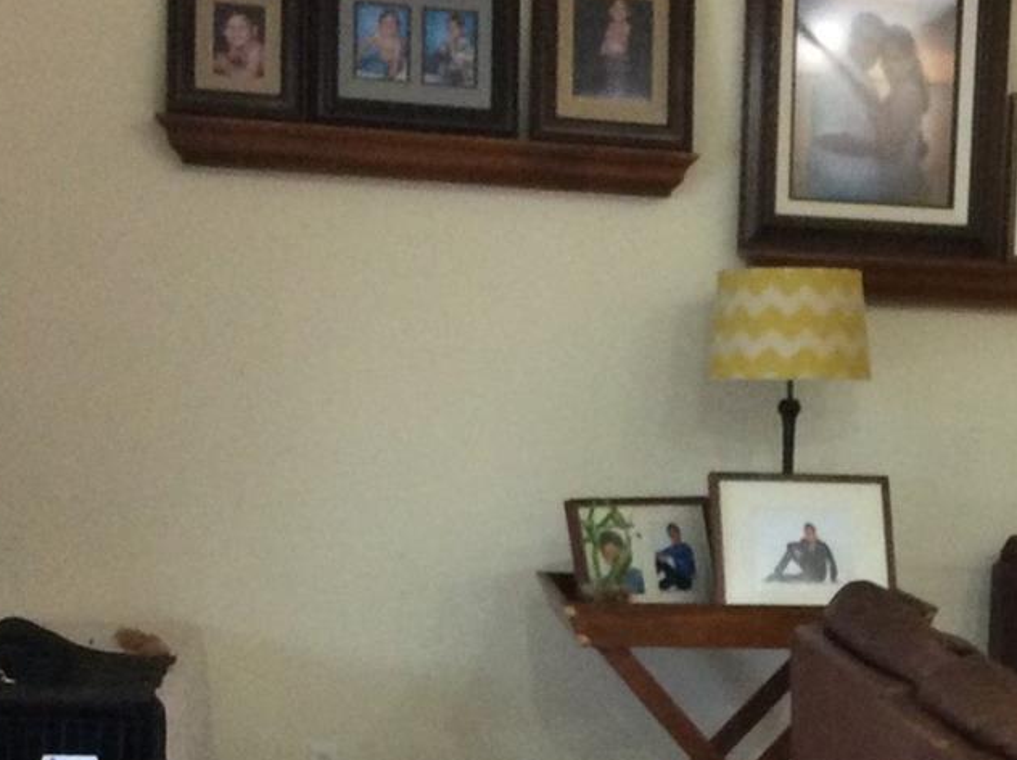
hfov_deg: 23.7
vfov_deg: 18.0
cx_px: 851
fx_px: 2376
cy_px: 638
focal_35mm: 81
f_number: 2.4
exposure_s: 1/15
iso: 250
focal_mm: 3.3
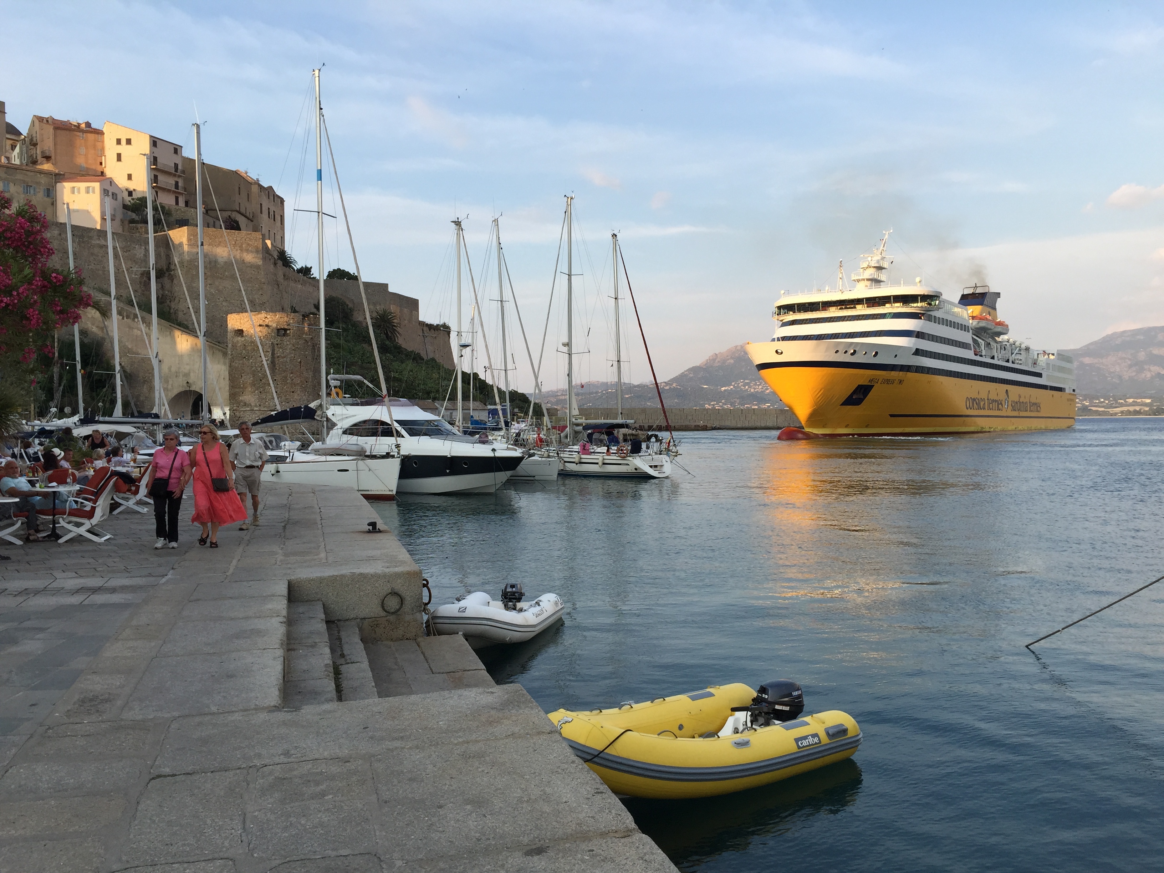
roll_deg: -0.5
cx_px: 582
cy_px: 436
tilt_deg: -1.2
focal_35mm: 29
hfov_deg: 61.7
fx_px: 975
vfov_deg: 48.2
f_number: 2.2
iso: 32
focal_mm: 4.15
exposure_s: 1/590
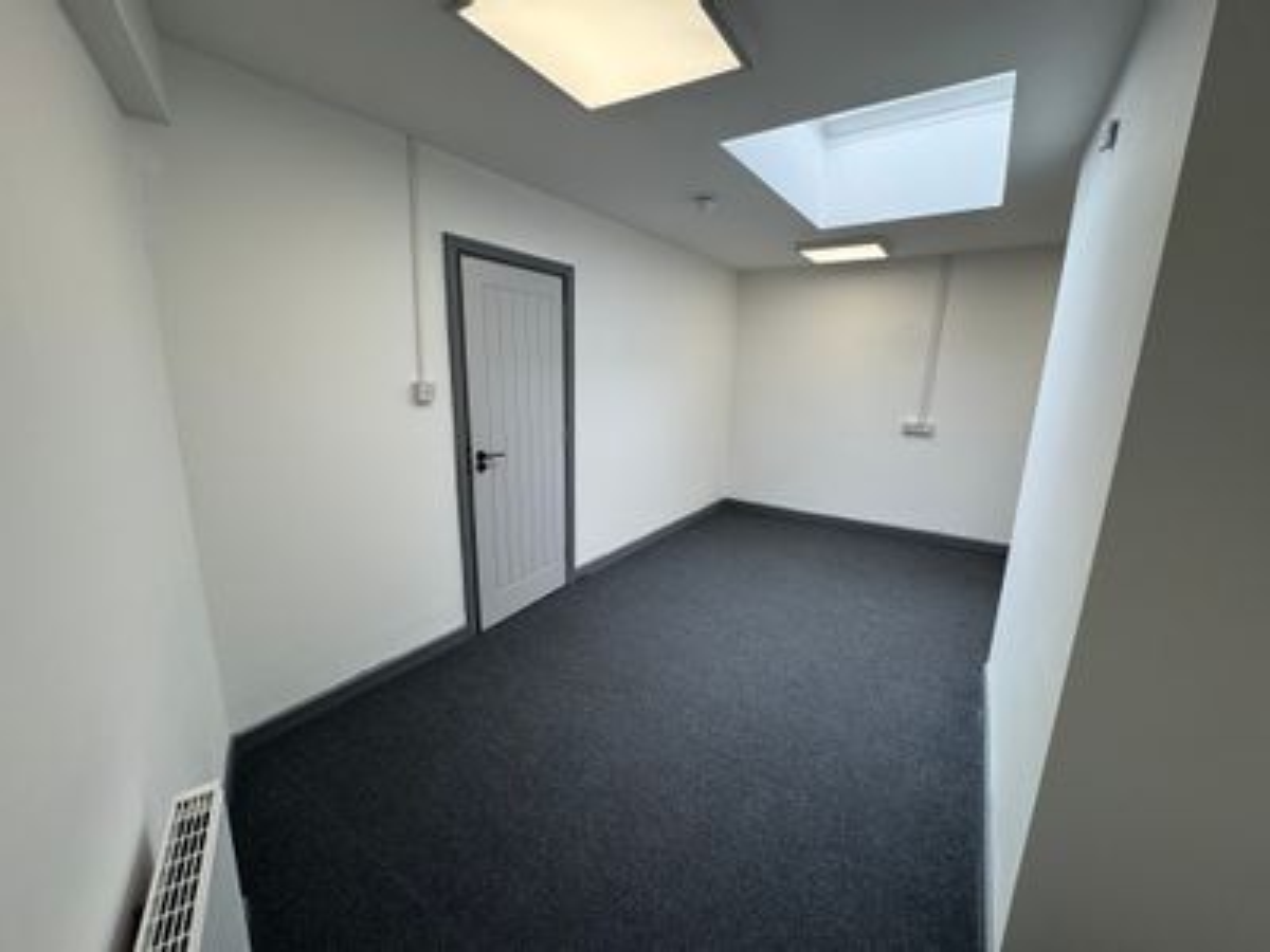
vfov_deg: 85.7
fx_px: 514
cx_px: 635
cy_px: 476
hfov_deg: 102.1
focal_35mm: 14
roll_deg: -1.1
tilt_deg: -12.2
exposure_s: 1/134
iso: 40
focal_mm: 2.22
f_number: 2.2
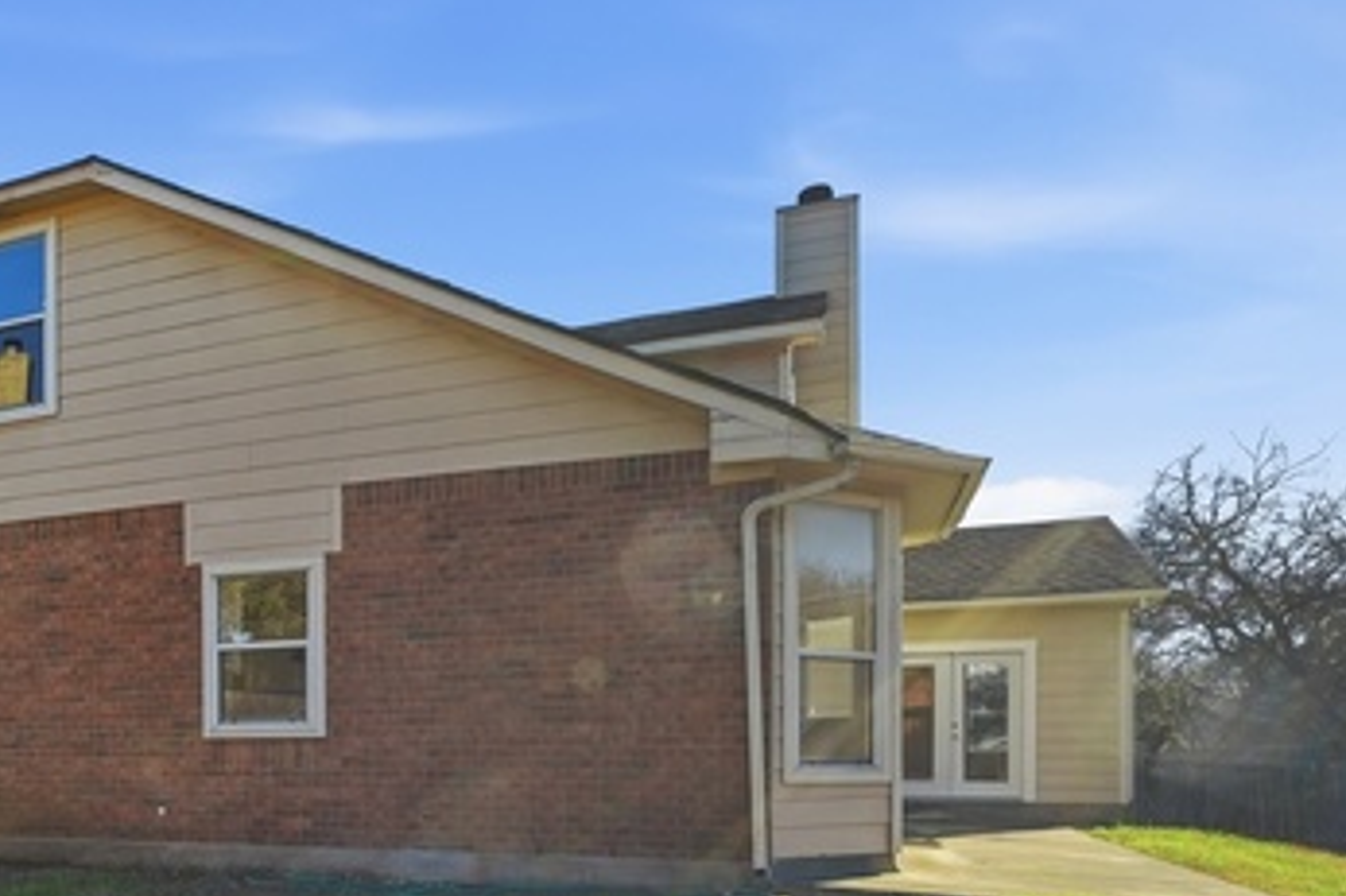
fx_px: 897
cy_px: 789
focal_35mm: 24
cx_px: 423
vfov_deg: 48.1
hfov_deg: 71.1
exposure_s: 1/1250
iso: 250
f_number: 8
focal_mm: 9
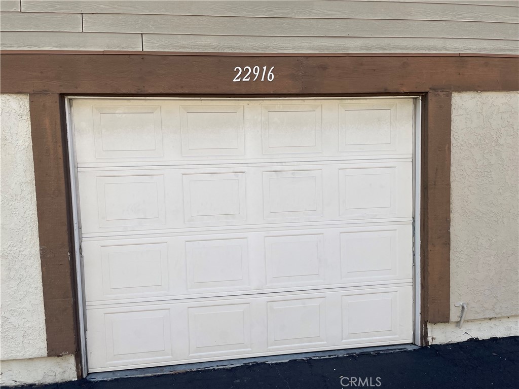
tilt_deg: -4.6
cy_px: 194
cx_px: 260
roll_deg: +1.2
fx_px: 390
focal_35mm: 26
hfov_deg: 67.3
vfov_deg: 53.1
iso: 32
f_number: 1.6
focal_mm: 4.2
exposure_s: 1/1006
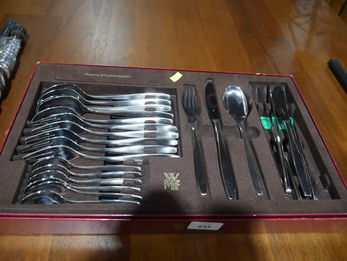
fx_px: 281
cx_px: 174
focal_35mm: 28
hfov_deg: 63.4
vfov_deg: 49.8
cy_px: 130
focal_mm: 14
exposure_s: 1/60
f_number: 3.5
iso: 500
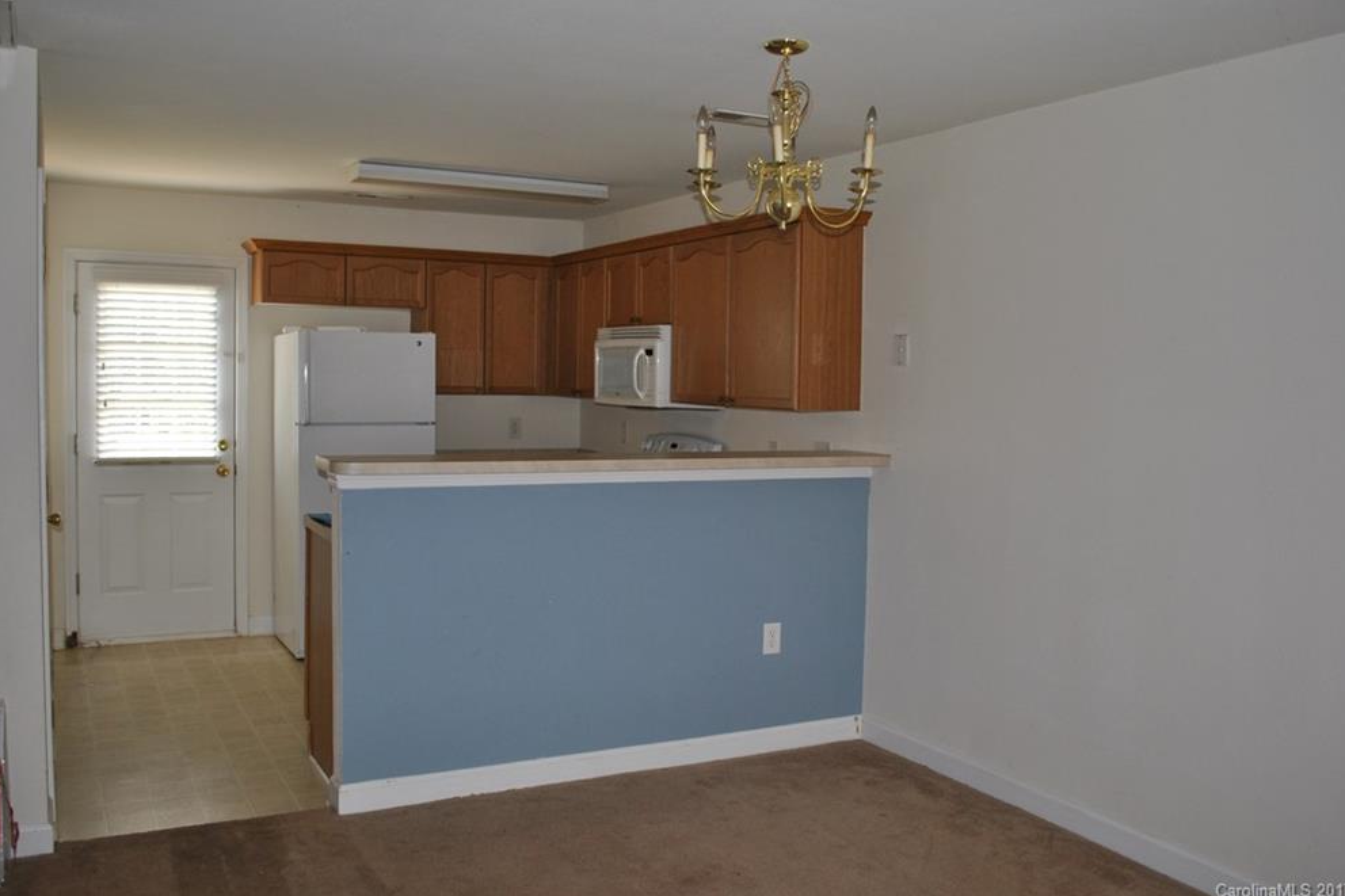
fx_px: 1158
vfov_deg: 42.3
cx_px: 668
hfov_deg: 60.3
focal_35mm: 31
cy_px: 439
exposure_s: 1/60
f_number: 3.8
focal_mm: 20
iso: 200
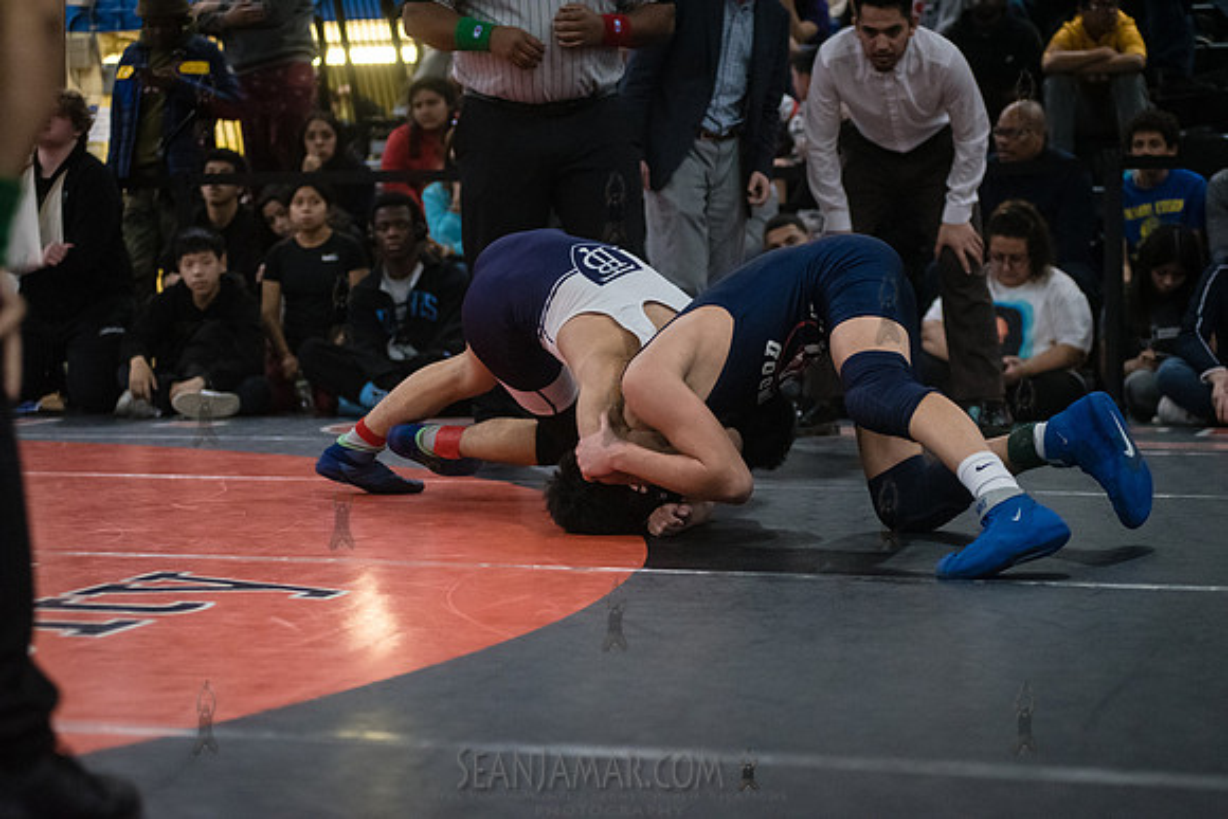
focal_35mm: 80
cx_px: 614
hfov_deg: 25.4
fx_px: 2729
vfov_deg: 17.1
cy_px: 410
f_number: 3.5
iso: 8000
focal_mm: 80
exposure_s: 1/500
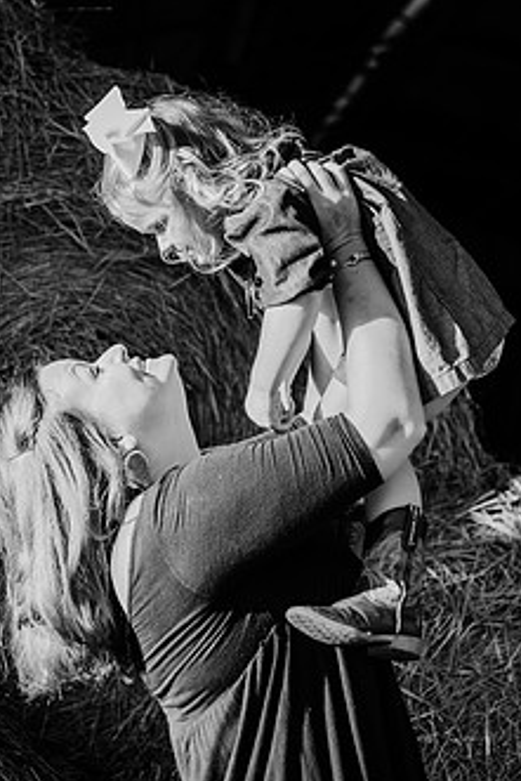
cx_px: 174
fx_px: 1475
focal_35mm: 68
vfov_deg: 29.4
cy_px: 257
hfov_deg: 20.0
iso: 200
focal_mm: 50
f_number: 2.8
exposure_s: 1/800
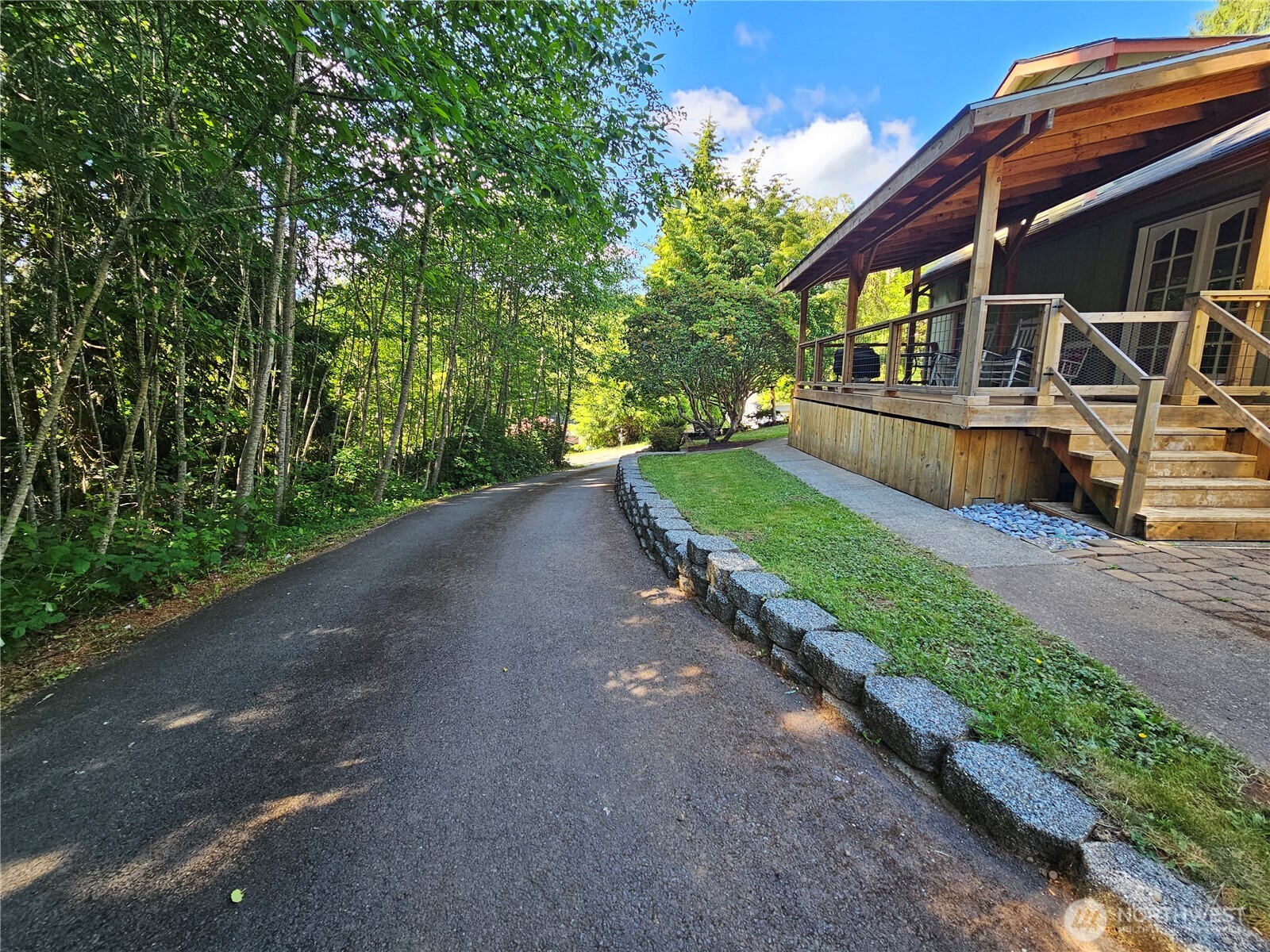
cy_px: 476
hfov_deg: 106.2
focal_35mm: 13
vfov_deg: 89.9
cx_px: 635
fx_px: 477
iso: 64
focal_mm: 2.2
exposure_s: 1/120
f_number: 2.2
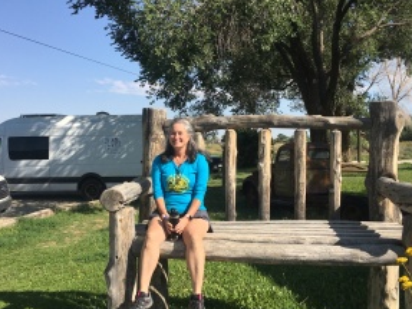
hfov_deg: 50.1
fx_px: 440
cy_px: 151
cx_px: 197
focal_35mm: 37
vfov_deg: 38.6
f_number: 2.2
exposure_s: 1/1748
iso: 25
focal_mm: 4.15
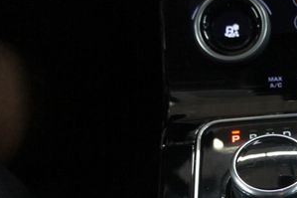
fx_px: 504
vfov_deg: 21.7
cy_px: 181
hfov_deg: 30.1
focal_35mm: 61
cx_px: 312
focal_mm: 19
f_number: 4
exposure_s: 1/40
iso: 1600
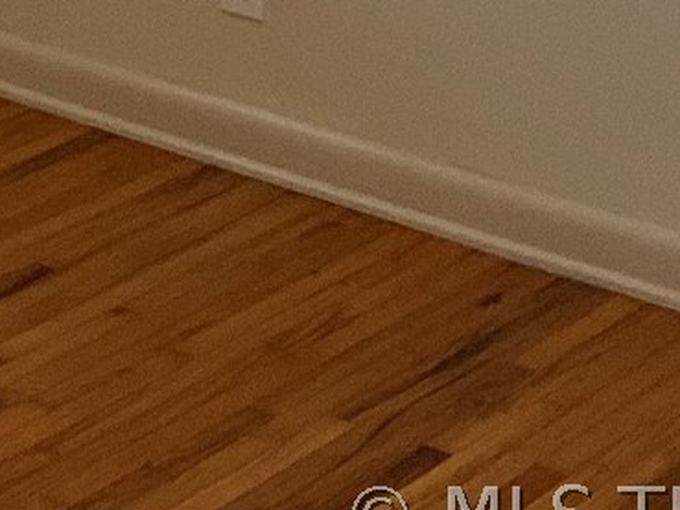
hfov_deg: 12.6
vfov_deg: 8.8
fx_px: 2967
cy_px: -749
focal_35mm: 151
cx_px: -232
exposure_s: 1/60
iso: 64
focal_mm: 3
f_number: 1.8
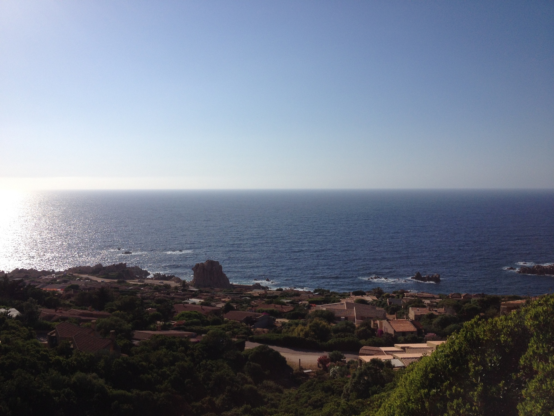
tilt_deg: -4.3
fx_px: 560
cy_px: 208
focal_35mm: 35
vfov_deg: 40.7
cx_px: 277
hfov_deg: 52.6
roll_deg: +0.3
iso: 50
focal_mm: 4.28
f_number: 2.4
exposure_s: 1/5025
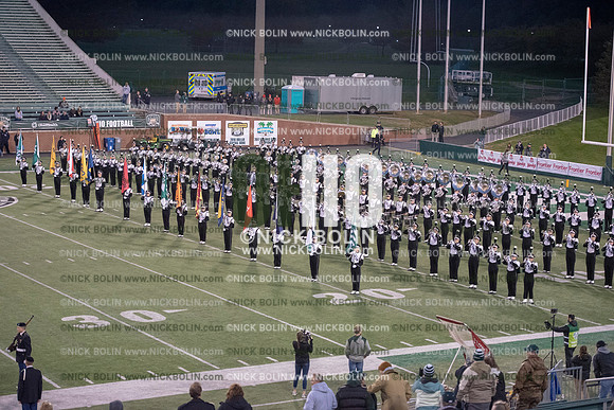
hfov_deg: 23.9
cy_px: 205
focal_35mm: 85
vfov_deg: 16.1
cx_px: 307
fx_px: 1450
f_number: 3.2
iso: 5000
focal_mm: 85
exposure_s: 1/1250
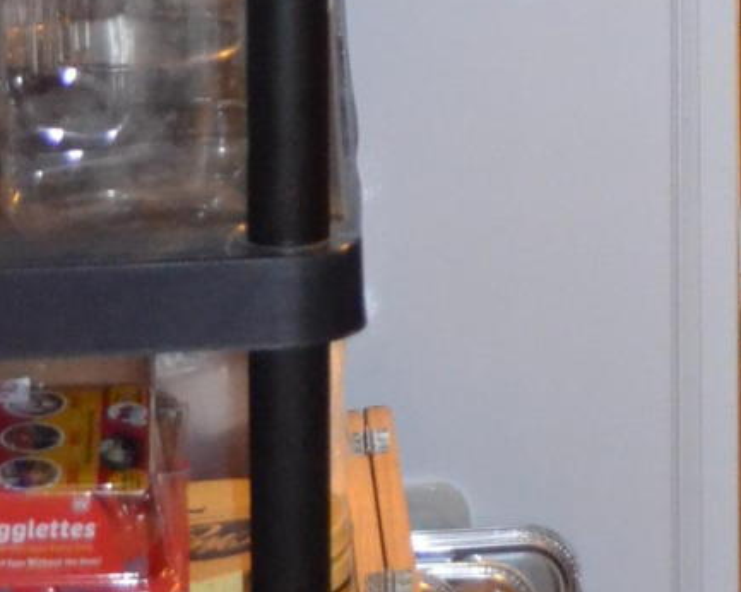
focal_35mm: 143
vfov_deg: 10.3
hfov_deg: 13.0
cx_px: 1002
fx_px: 3135
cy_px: -416
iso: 3200
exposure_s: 1/60
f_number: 4
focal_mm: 22
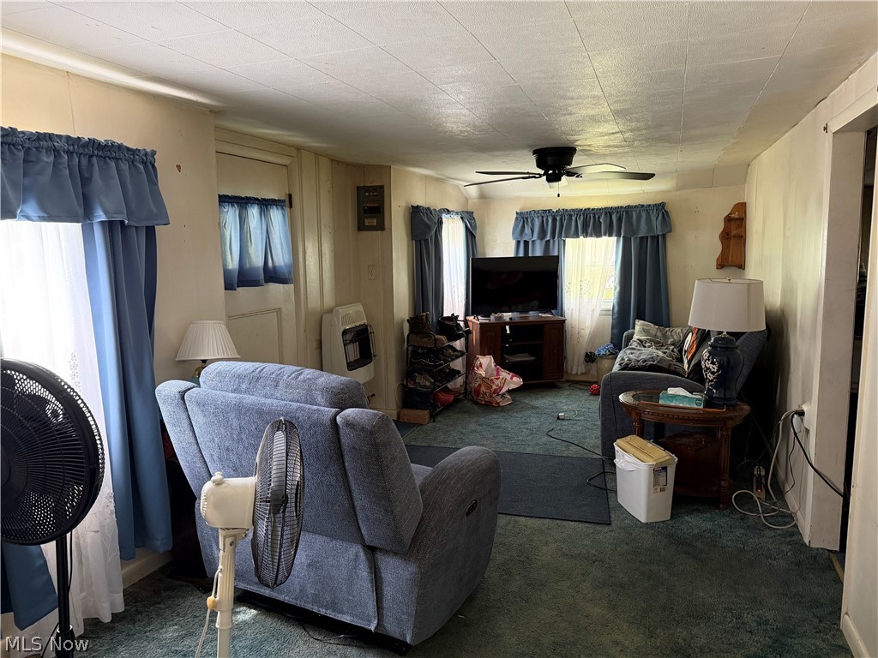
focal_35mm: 24
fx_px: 609
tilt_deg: -7.8
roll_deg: +1.7
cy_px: 329
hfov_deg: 71.6
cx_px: 439
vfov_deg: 56.8
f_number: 1.78
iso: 400
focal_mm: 6.76
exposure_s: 1/60
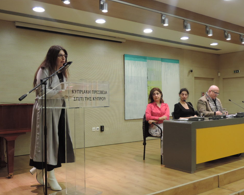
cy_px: 98
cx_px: 117
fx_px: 267
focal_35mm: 37
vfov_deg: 40.1
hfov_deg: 49.1
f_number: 3.3
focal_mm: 6.2
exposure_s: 1/40
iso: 400
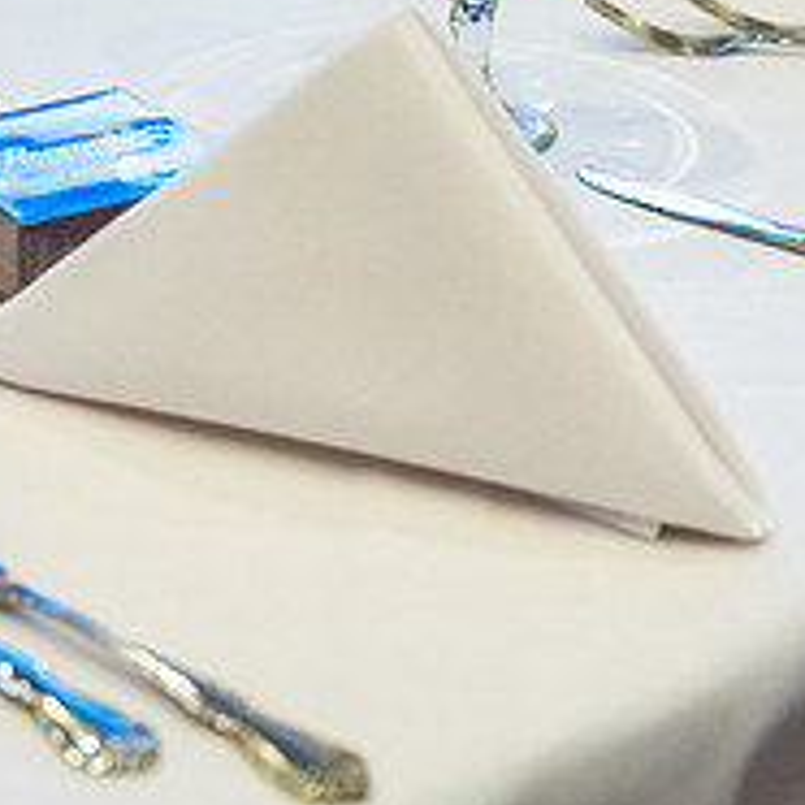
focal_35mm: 94
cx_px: 323
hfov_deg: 18.5
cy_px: 84
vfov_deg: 18.2
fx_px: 2473
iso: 2000
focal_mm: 32
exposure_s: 1/60
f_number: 3.5
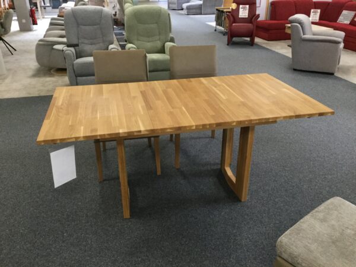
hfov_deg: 58.4
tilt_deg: -26.2
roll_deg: -0.5
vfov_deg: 45.4
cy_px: 134
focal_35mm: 31
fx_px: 319
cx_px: 178
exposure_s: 1/33
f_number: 2.4
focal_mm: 3.3
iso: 200
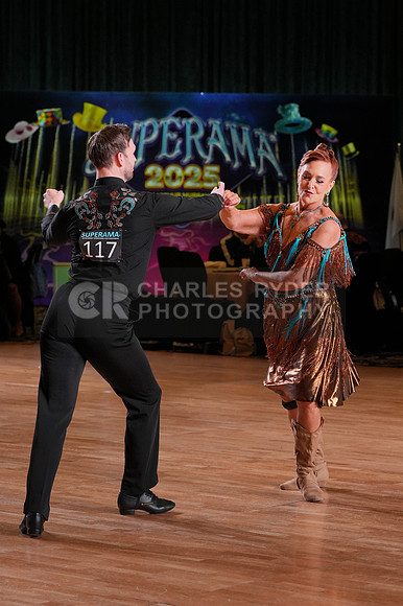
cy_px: 303
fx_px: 1463
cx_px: 202
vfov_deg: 23.4
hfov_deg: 15.7
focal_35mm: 87
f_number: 5
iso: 1250
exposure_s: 1/400
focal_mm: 87
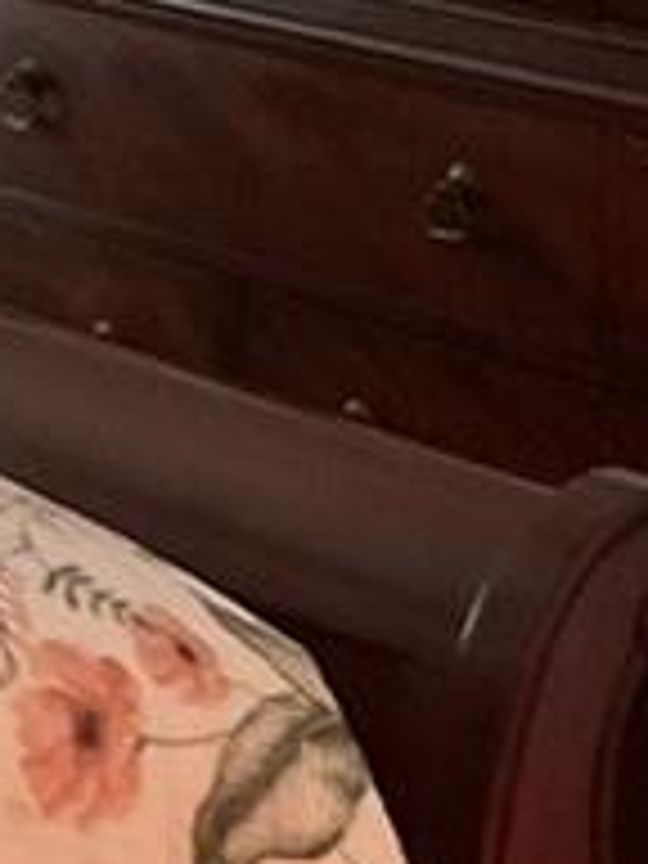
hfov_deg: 8.1
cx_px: -122
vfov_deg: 10.9
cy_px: 171
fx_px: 4518
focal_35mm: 181
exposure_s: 1/30
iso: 400
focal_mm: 3
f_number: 1.8
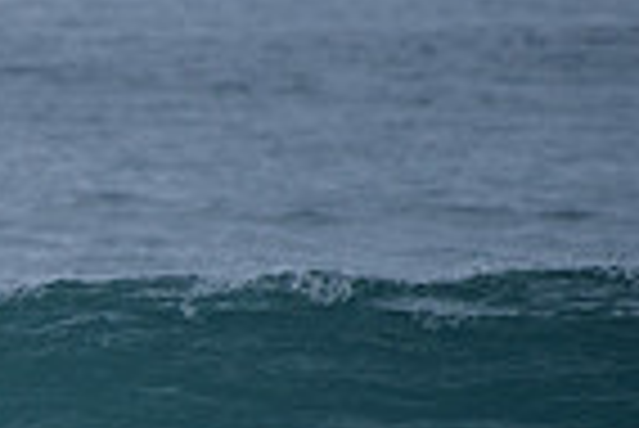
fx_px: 36353
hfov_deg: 1.0
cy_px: 502
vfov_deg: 0.7
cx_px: -598
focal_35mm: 2046
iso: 220
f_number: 5.6
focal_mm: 500
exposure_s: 1/2000
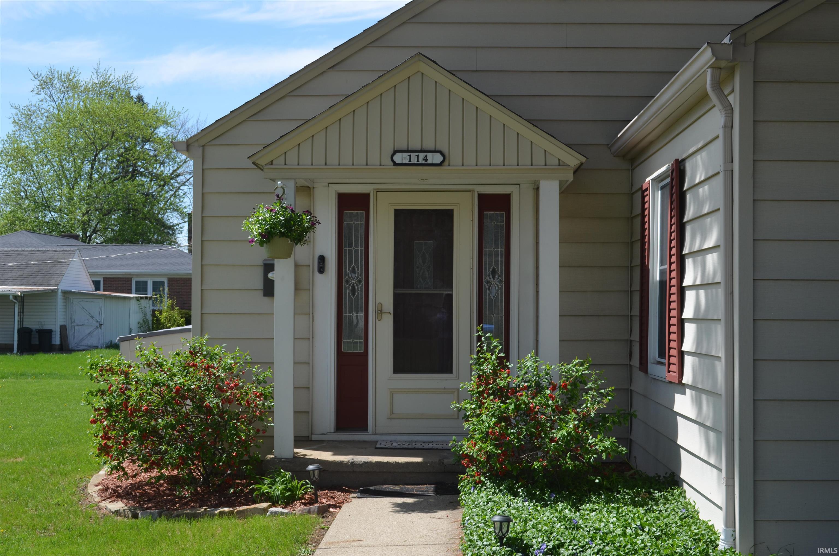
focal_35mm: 45
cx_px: 420
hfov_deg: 43.7
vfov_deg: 29.7
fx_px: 1046
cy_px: 278
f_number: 7.1
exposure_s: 1/400
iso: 200
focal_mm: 30
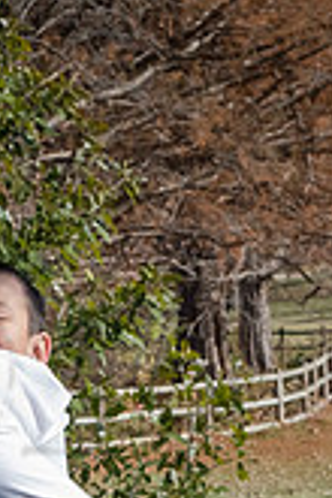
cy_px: 643
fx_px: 2822
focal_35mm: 204
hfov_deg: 6.7
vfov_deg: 9.9
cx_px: -42
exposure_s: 1/400
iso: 400
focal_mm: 50
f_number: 10
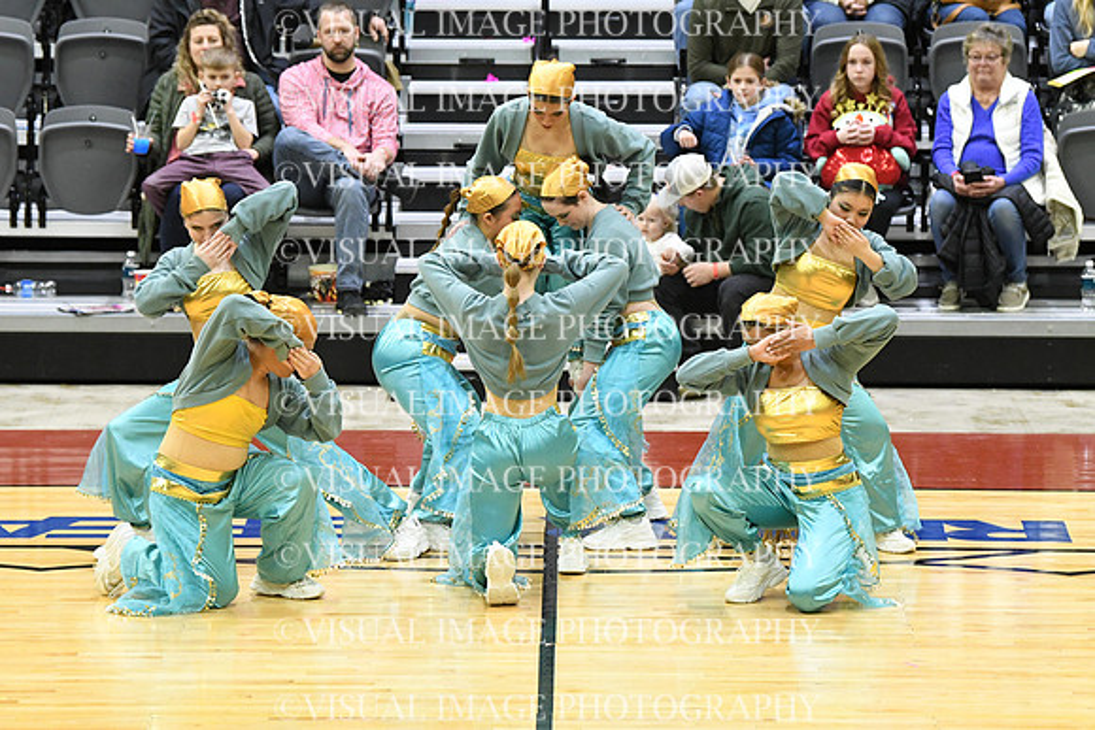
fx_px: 6602
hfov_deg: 9.5
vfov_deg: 6.3
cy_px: 365
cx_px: 548
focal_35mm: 217
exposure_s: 1/250
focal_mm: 145
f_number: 4
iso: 5000
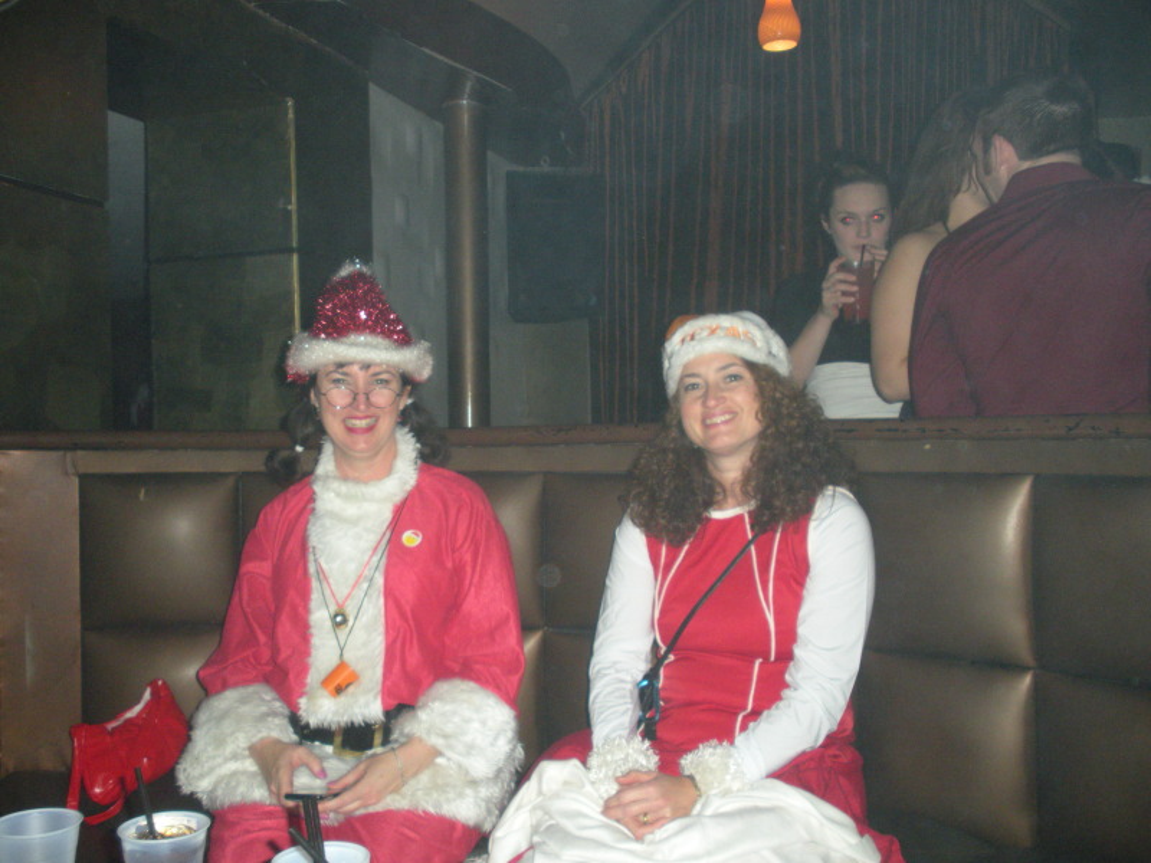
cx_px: 576
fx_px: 1197
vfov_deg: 39.7
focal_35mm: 36
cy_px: 432
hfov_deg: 51.4
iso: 302
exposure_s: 1/60
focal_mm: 6.3
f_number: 3.5
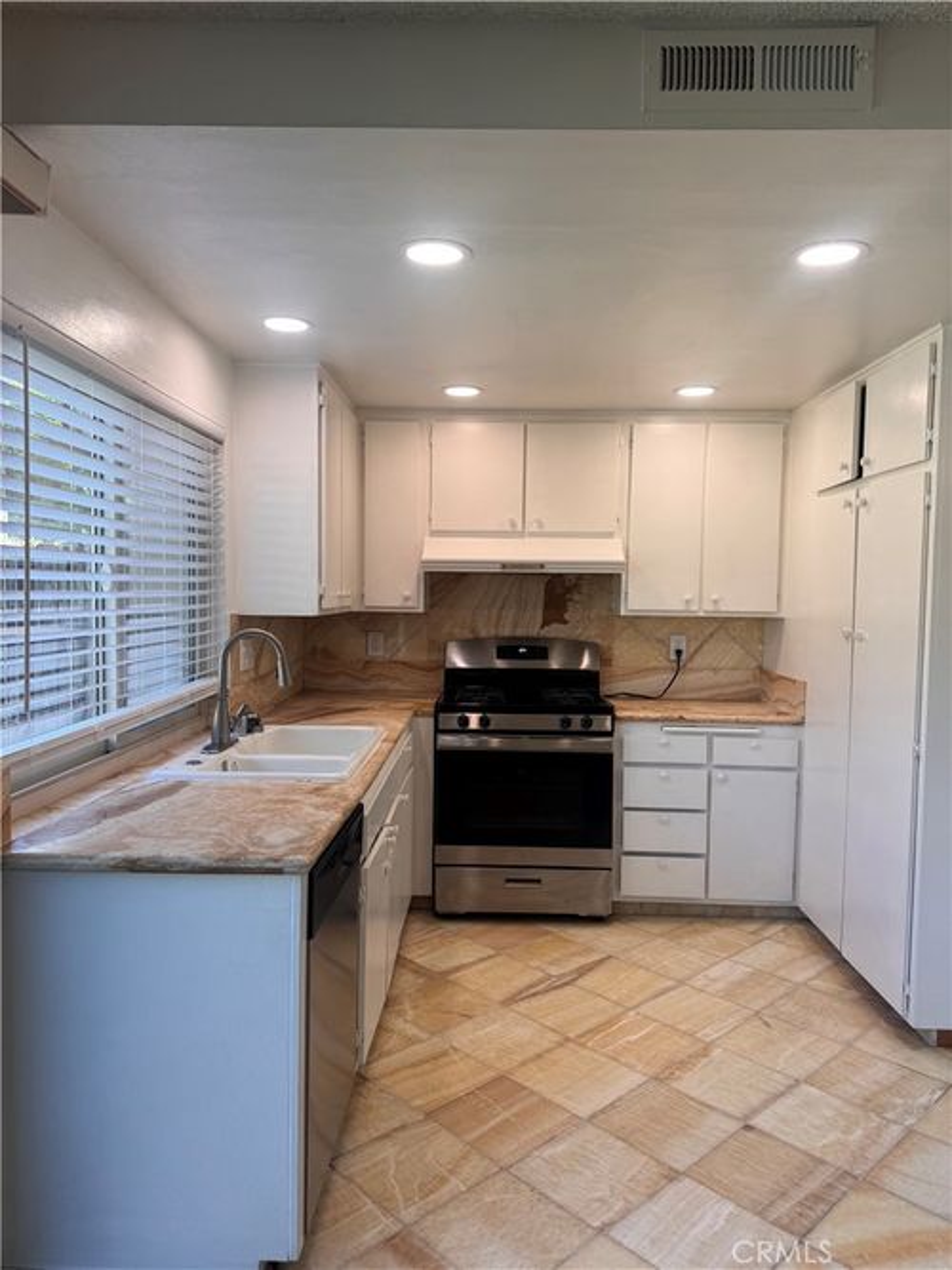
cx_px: 476
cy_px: 635
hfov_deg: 56.8
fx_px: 880
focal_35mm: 24
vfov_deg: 71.6
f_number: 1.78
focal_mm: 6.76
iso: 64
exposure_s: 1/186
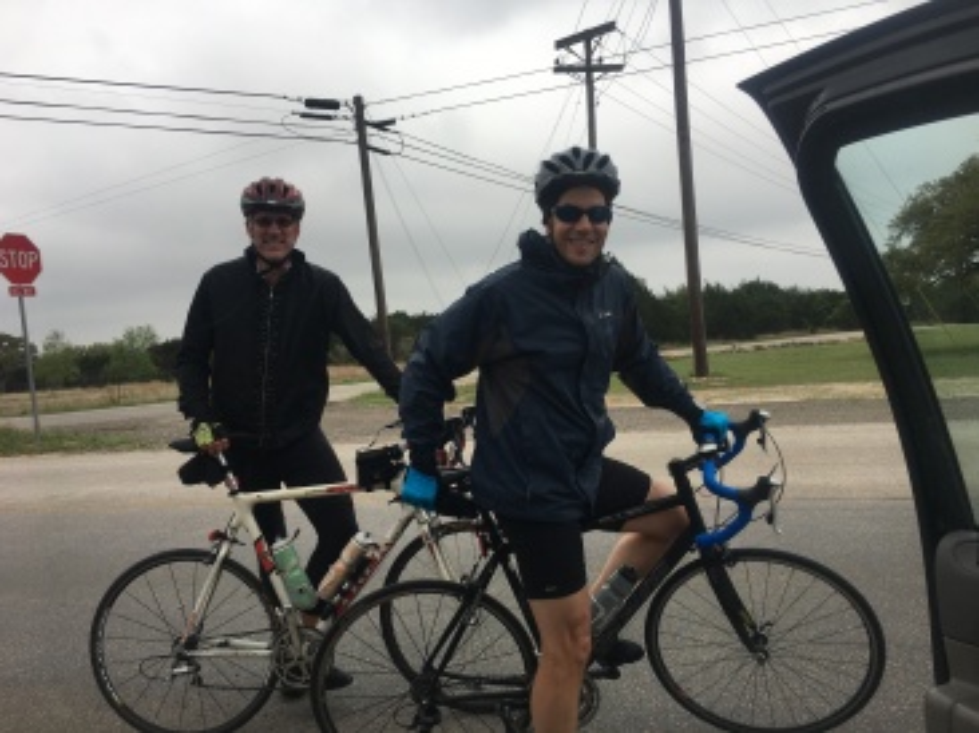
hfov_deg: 61.7
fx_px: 820
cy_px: 366
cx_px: 490
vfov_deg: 48.2
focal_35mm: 29
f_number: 2.2
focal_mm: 4.15
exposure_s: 1/311
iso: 25
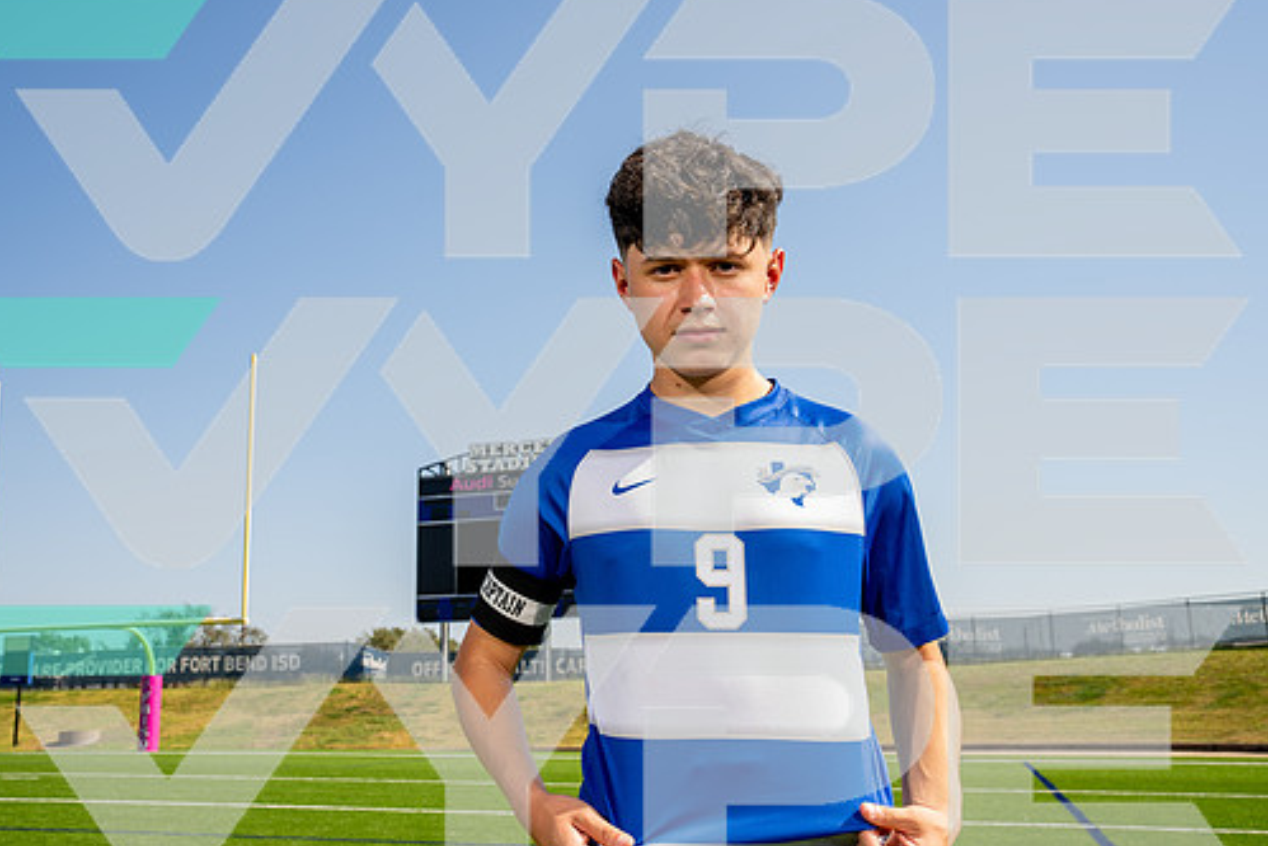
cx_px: 602
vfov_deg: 36.9
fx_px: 1268
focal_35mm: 36
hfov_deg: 53.1
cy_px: 433
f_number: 7.1
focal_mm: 31
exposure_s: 1/125
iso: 50
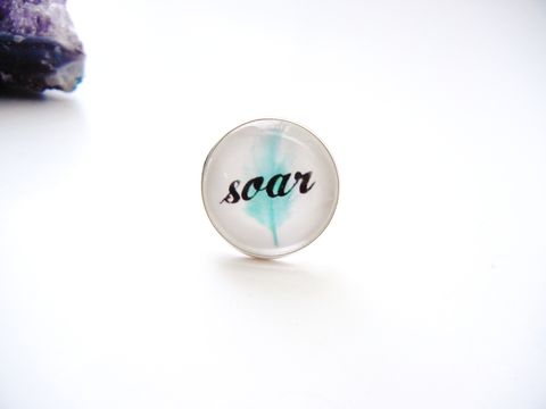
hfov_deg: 60.0
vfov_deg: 46.8
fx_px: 473
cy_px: 204
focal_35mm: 30
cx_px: 273
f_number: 3.5
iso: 304
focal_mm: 5.4
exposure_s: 1/30
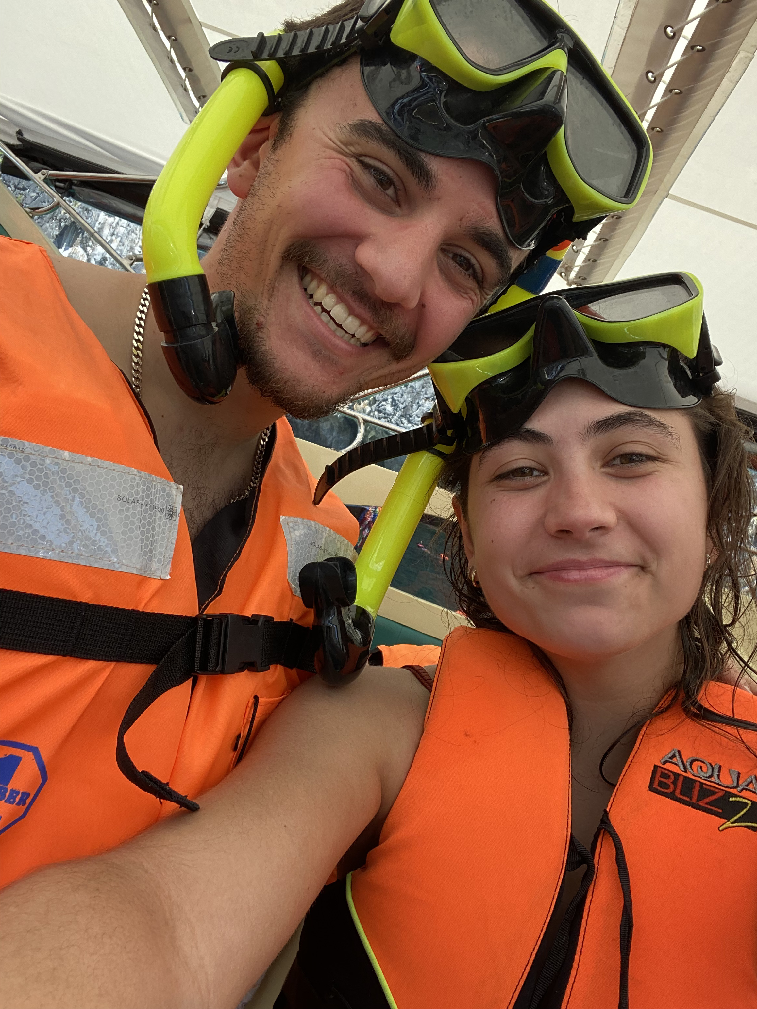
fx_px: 875
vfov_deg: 60.0
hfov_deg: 46.8
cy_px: 504
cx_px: 378
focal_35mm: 30
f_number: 2.2
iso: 32
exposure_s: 1/122
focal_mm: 2.71
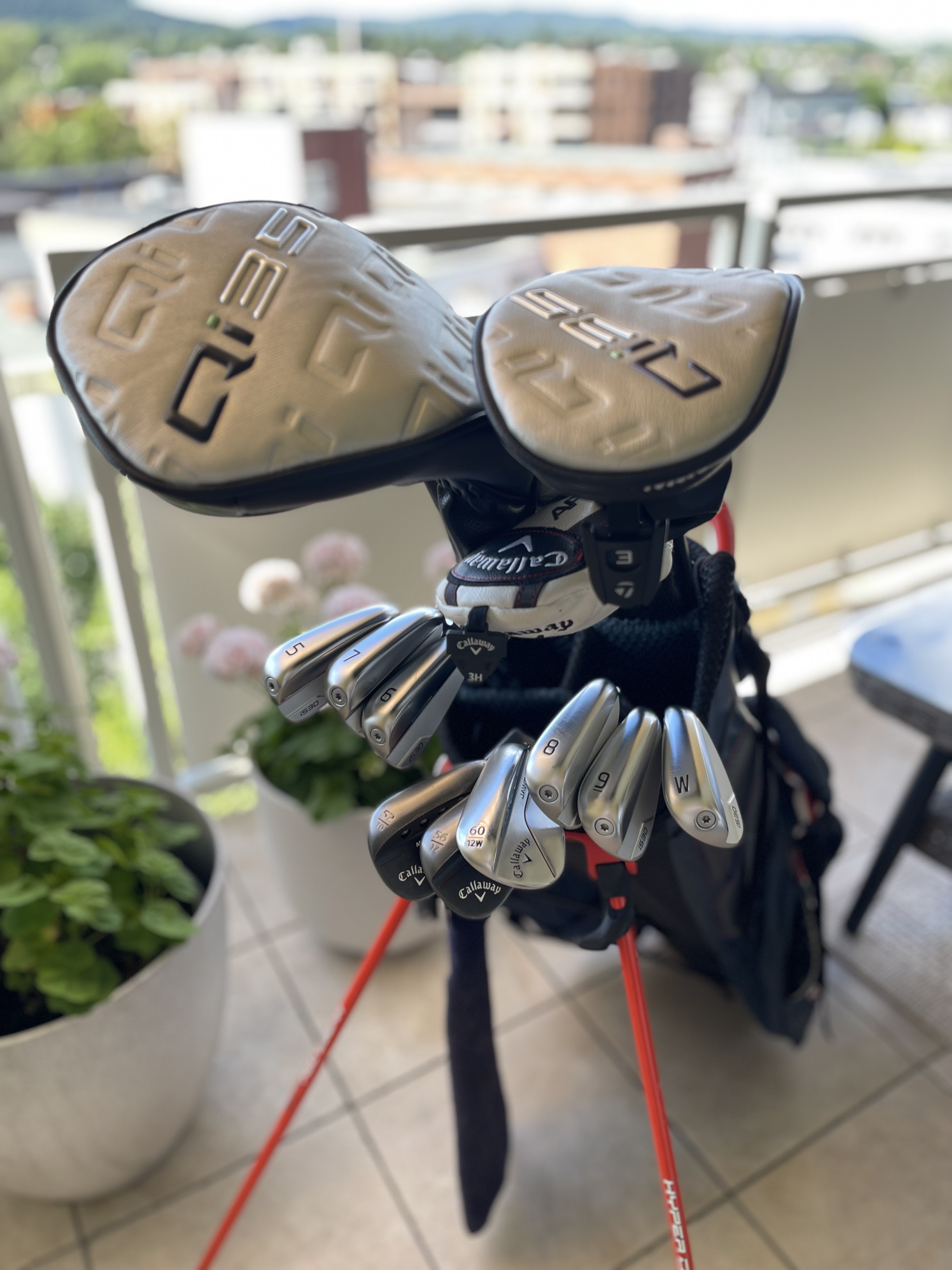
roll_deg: +0.6
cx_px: 476
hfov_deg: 53.1
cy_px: 635
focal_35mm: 26
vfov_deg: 67.3
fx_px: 953
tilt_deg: -29.5
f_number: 1.6
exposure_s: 1/168
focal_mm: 5.1
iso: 40
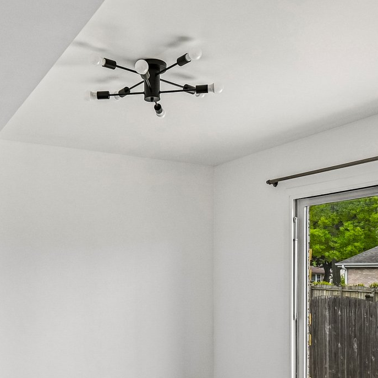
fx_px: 469
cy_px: 287
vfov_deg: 42.4
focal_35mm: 38
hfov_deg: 43.8
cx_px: 164
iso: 100
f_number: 8
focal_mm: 10
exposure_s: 1/25
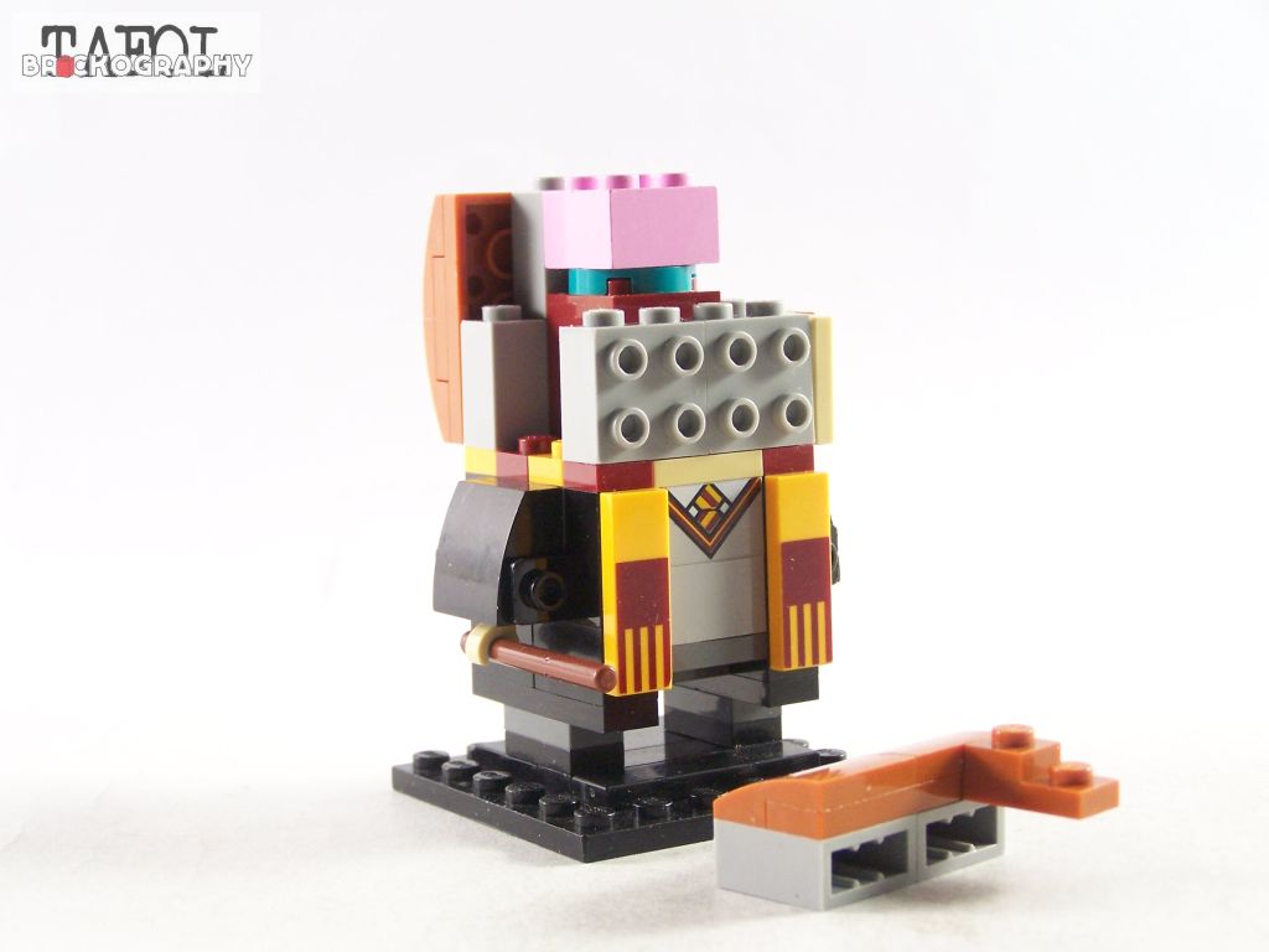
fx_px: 2529
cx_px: 634
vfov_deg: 21.3
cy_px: 476
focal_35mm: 69
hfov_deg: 28.2
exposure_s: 1/30
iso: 200
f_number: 3.2
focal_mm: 11.5
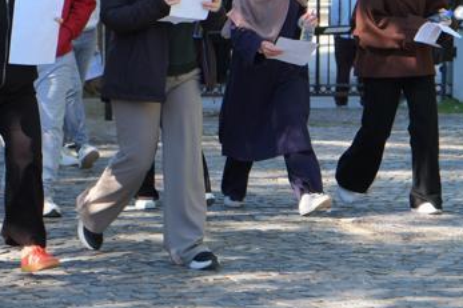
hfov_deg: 14.0
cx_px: 165
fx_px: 1890
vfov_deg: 9.3
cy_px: 57
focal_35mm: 147
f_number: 4
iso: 400
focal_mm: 55
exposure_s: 1/250
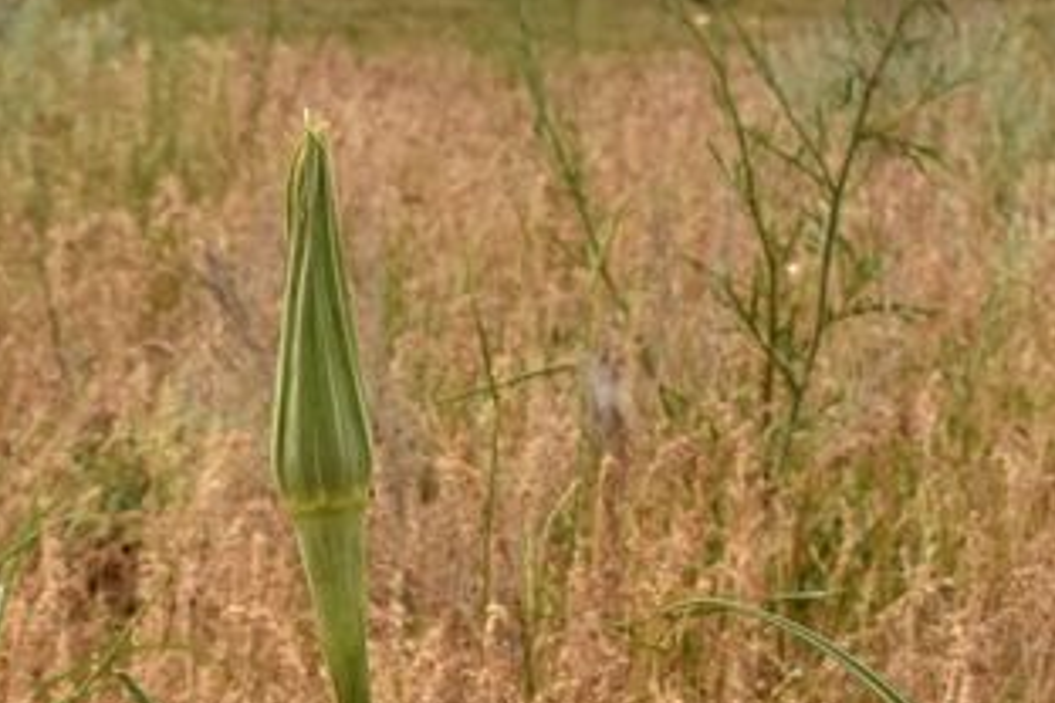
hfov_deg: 10.5
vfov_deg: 7.0
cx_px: 399
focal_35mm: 195
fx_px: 5721
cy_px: 951
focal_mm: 29
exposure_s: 1/500
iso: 250
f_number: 11
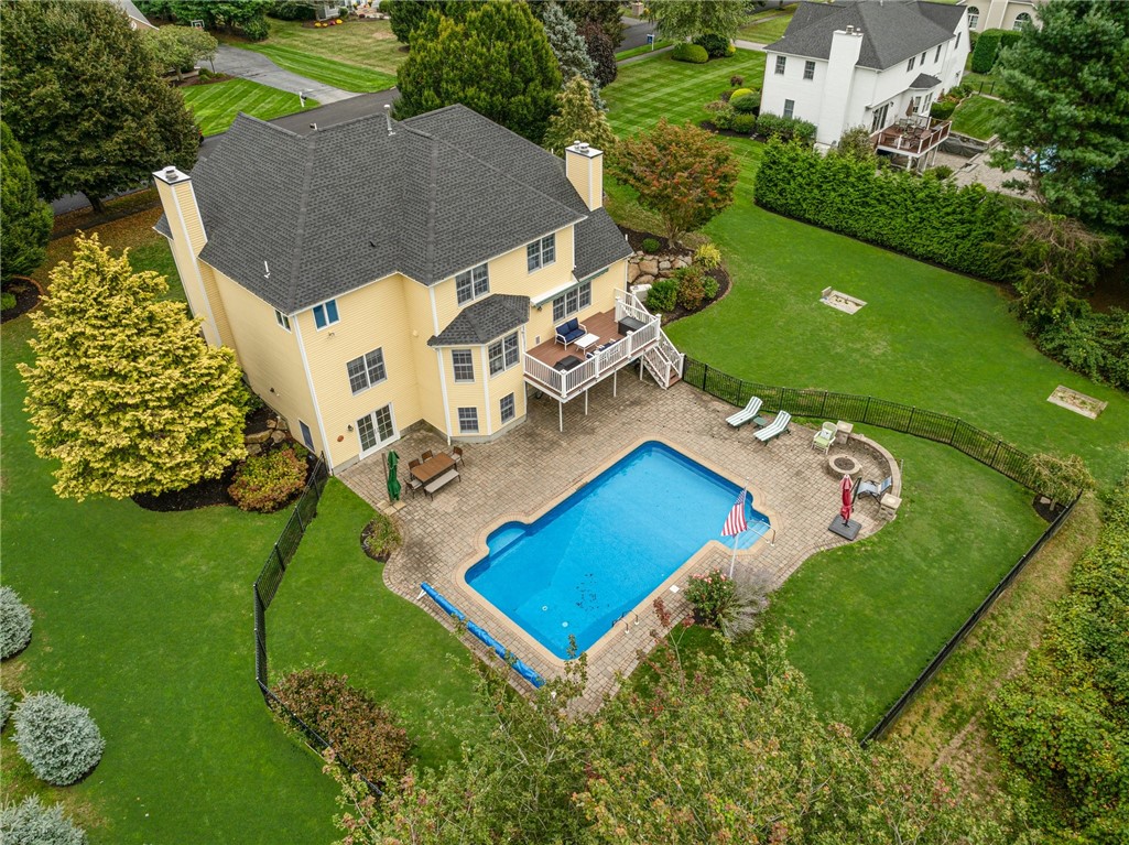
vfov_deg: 56.7
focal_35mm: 24
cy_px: 422
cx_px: 564
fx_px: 782
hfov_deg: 71.6
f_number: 2.8
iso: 100
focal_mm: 12.29
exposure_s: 1/640
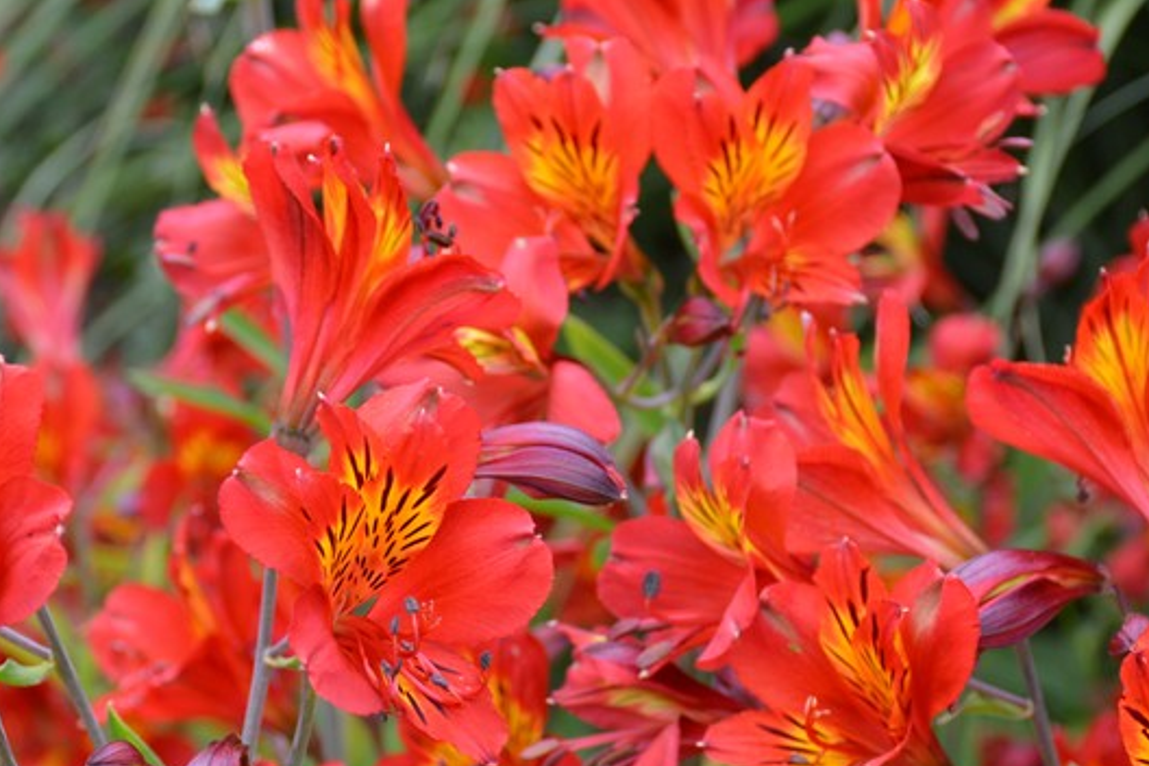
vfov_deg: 10.4
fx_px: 4180
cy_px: 597
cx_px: 268
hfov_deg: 15.6
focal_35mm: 131
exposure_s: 1/125
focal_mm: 45
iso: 200
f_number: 5.6
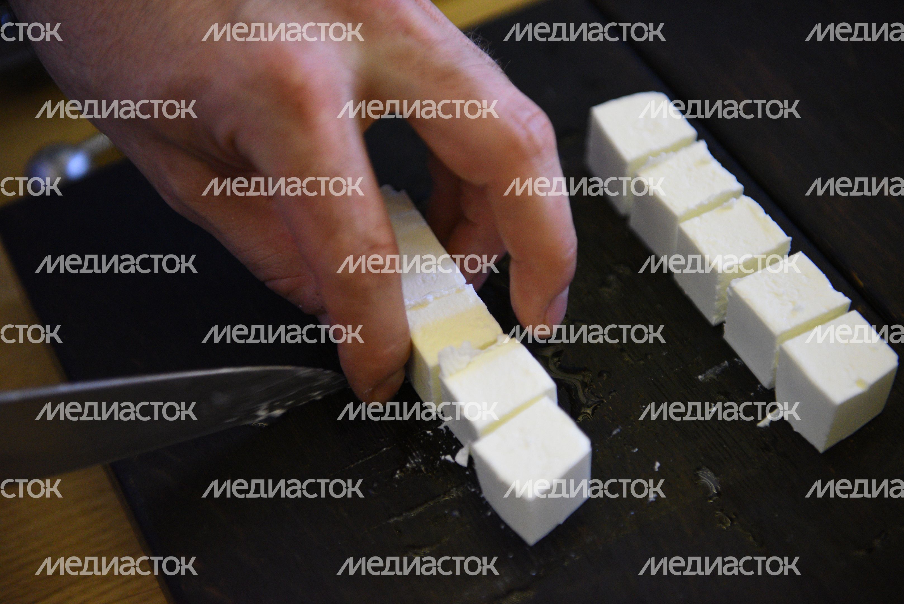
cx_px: 452
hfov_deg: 28.8
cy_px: 302
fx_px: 1758
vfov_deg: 19.5
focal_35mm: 70
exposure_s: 1/160
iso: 4000
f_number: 2.8
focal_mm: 70
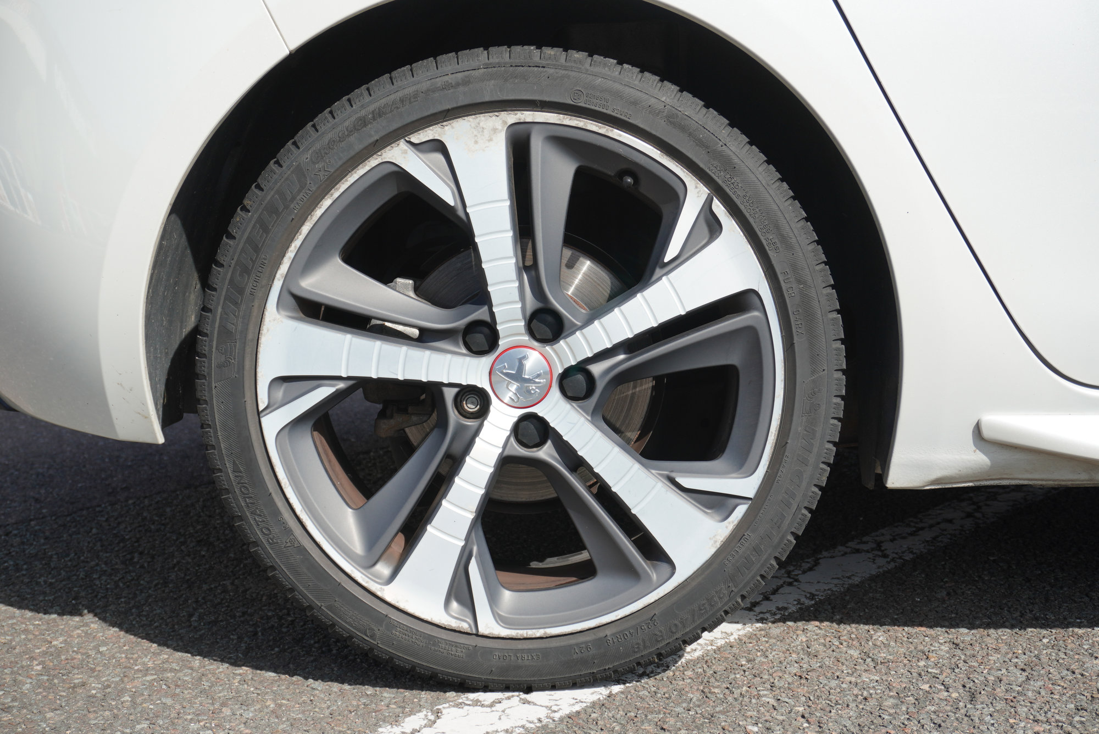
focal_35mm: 44
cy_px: 367
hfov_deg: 44.9
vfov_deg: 30.9
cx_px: 550
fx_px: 1329
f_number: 5.6
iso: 100
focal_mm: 29
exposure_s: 1/200
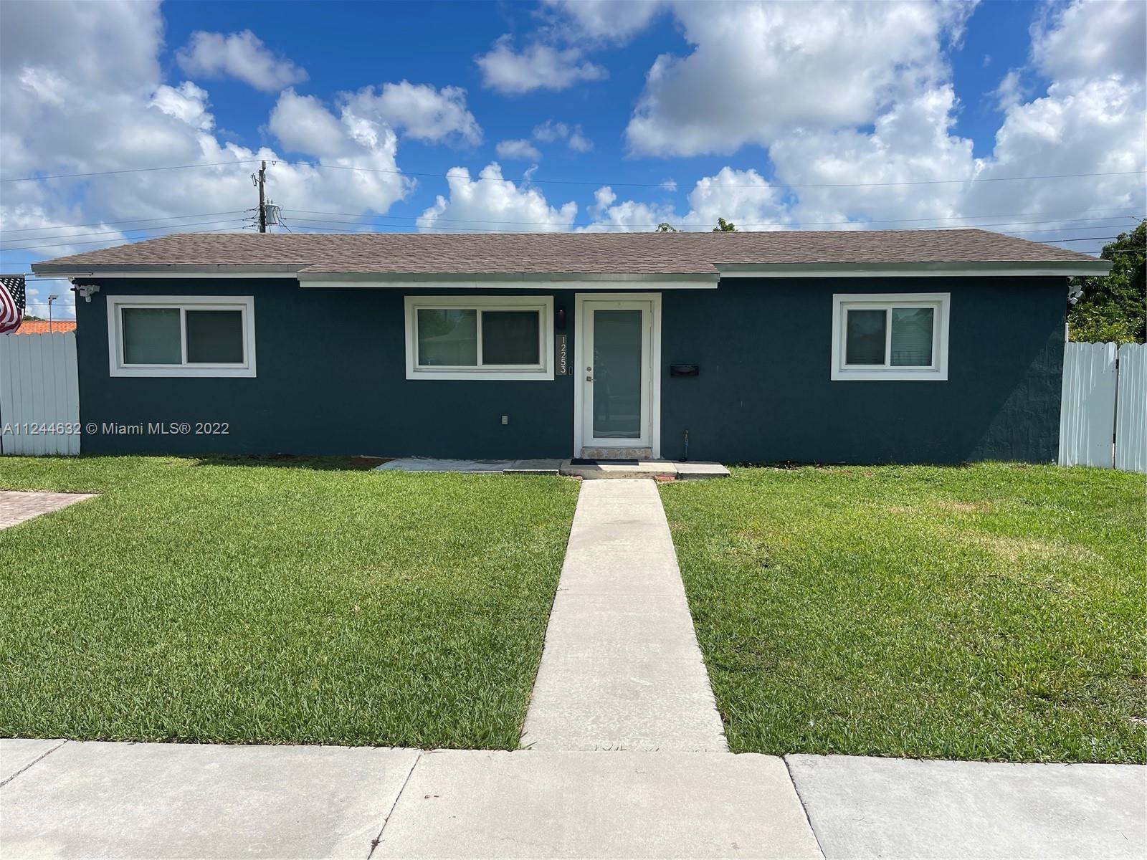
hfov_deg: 67.3
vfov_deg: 53.1
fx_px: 862
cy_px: 430
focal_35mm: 26
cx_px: 574
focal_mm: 5.1
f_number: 1.6
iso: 32
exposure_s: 1/5618
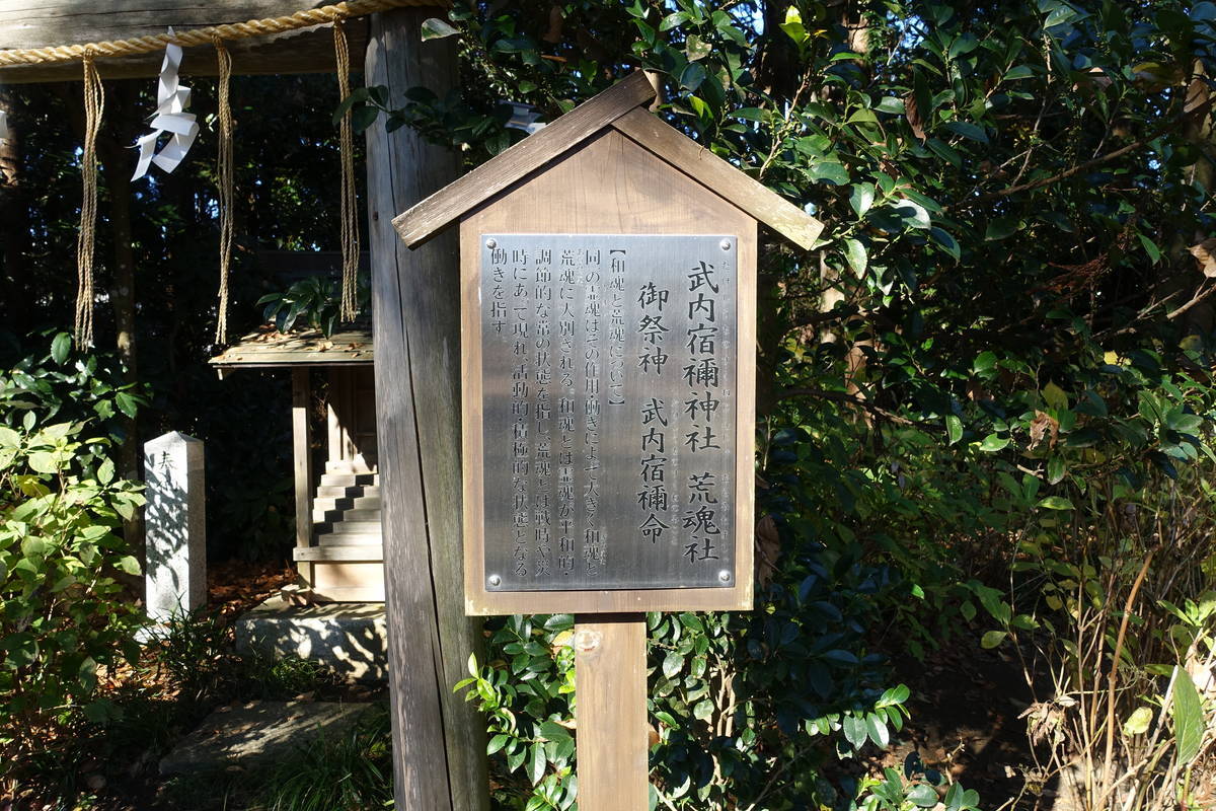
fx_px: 878
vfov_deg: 49.6
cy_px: 406
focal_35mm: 26
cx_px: 608
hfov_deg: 69.4
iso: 125
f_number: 5
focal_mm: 9.47
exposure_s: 1/80
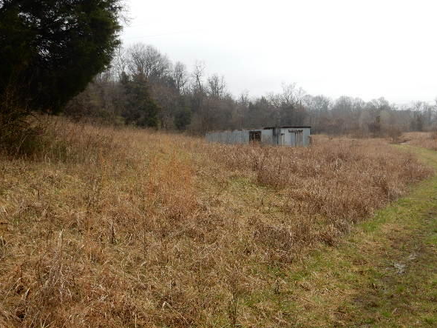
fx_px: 492
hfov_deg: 47.9
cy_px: 171
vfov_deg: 36.8
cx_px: 220
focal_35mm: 39
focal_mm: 6.4
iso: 125
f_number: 4
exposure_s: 1/320
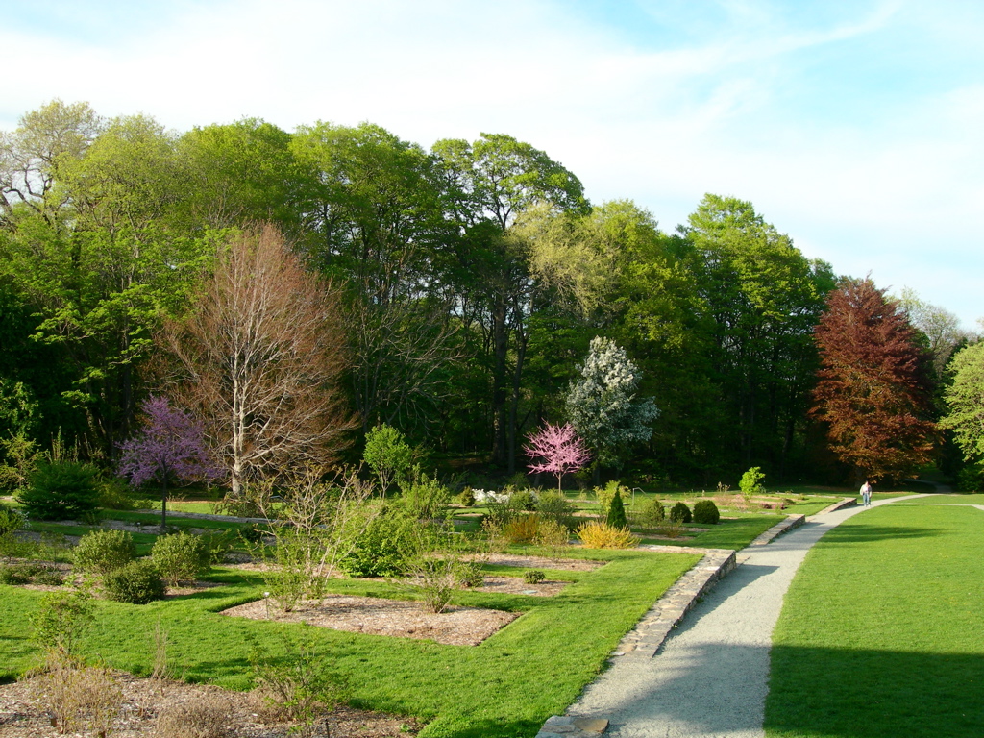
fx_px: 1080
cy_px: 369
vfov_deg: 37.7
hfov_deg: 49.0
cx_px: 492
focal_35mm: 38
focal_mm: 7.8
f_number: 4.8
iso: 50
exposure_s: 1/176
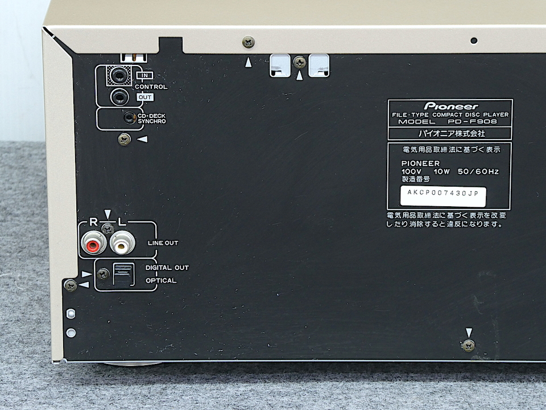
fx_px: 2713
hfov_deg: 11.5
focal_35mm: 172
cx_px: 273
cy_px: 205
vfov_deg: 8.6
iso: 200
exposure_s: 1/1.6
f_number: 5.6
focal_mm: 30.9
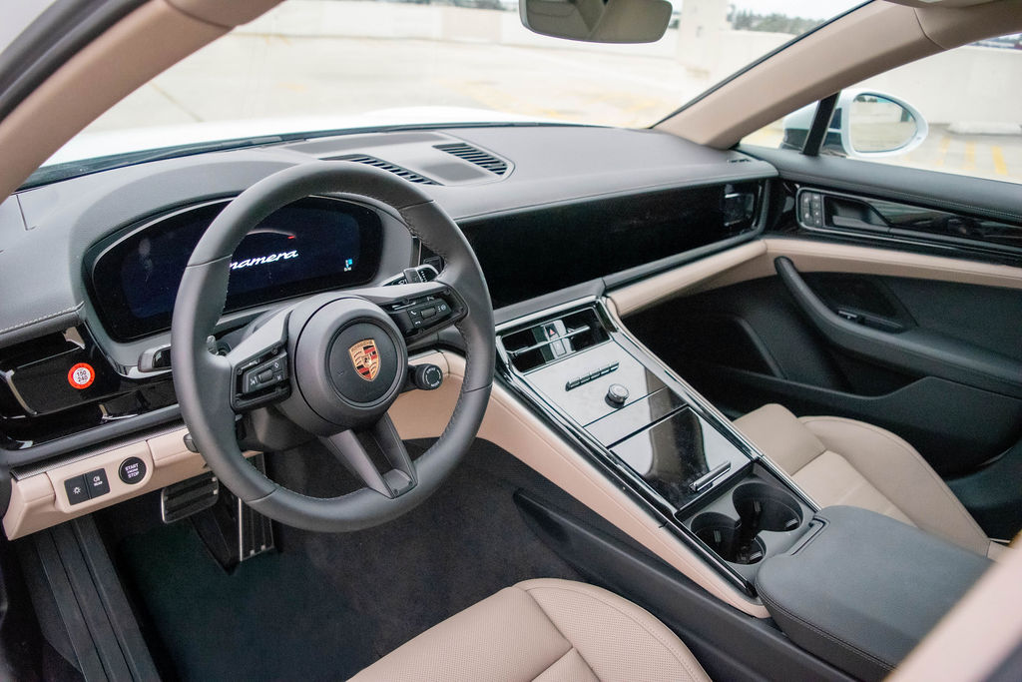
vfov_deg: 47.9
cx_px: 511
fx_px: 767
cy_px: 341
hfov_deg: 67.4
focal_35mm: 27
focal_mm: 18
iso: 2800
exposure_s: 1/500
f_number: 3.5
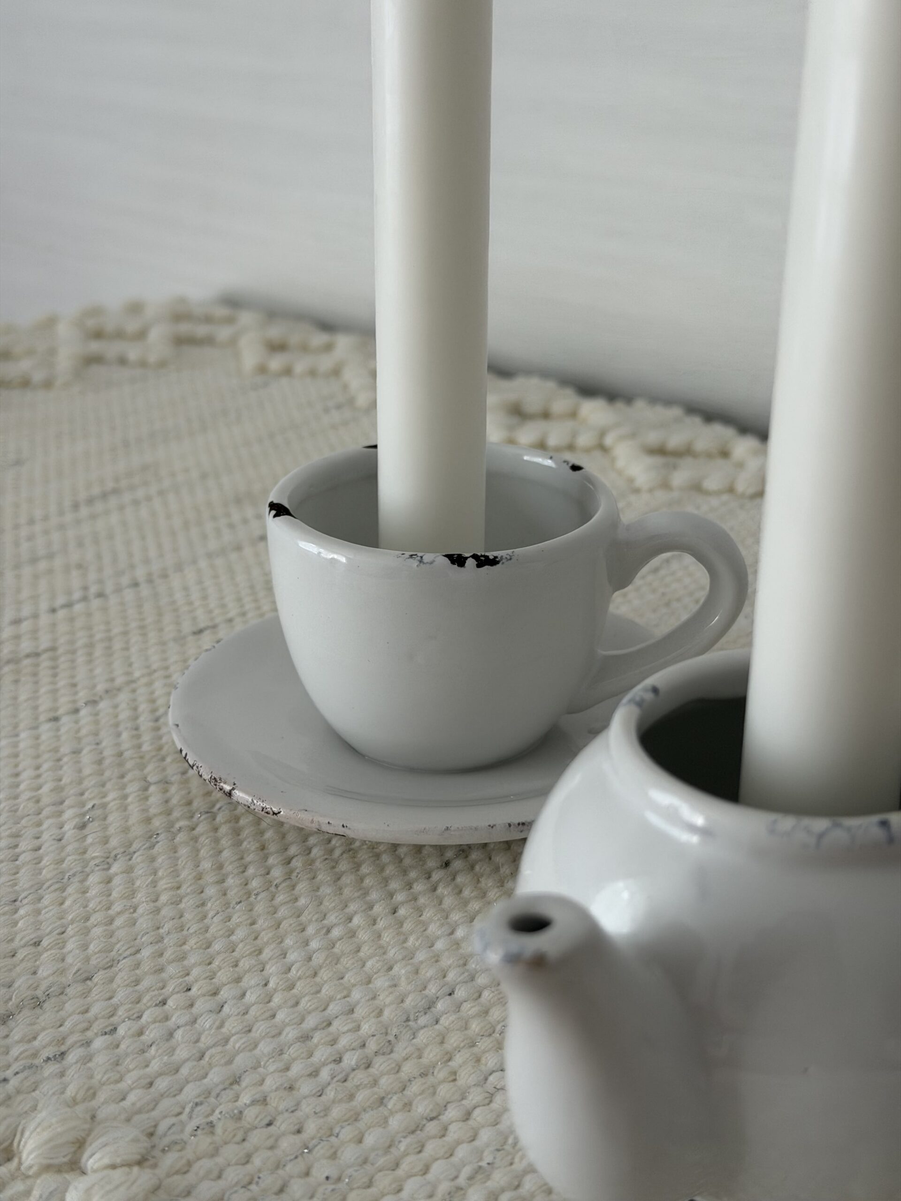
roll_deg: +0.4
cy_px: 600
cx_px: 450
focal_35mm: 48
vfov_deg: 39.7
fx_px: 1666
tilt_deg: -23.7
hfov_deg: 30.3
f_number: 1.78
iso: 100
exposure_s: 1/64
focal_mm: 6.76
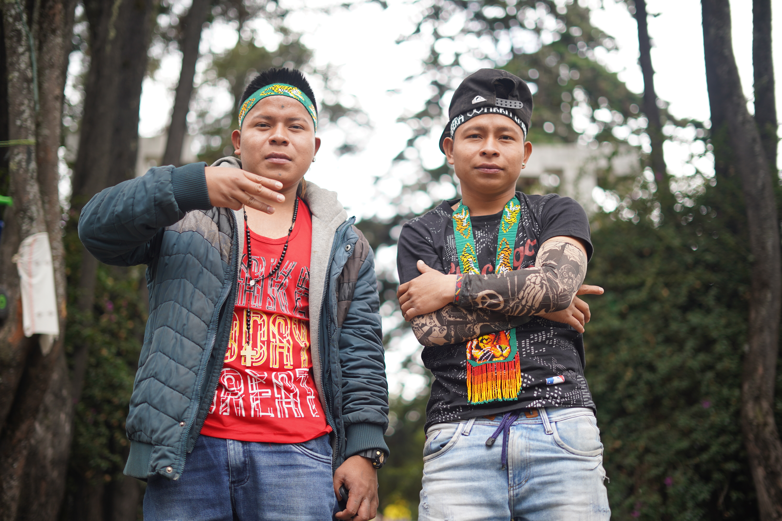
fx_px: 1086
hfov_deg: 39.6
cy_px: 260
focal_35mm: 50
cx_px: 391
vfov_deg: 27.0
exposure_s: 1/500
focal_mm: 50
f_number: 1.8
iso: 125
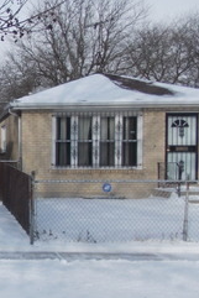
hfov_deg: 20.5
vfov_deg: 34.4
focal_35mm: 58
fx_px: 480
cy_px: 177
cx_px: -89
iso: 80
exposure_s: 1/320
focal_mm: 4
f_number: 5.4
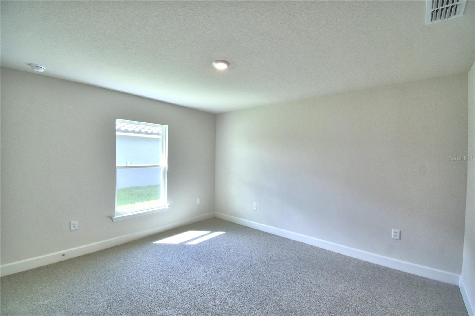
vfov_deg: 77.3
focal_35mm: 15
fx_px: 198
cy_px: 158
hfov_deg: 100.4
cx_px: 238
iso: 220
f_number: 4.5
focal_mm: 10
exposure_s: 1/125
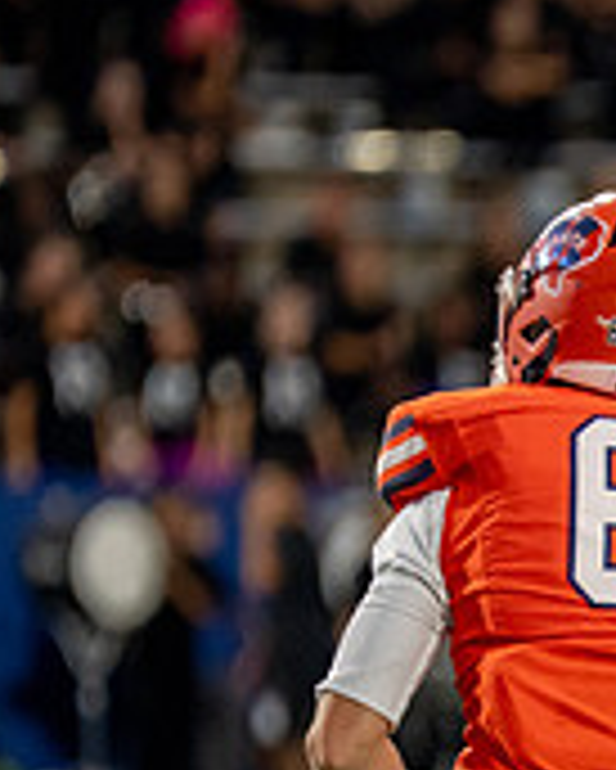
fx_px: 20537
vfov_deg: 2.1
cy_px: 771
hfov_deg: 1.7
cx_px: 1371
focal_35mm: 902
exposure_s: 1/1600
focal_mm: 197
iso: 2000
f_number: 2.8
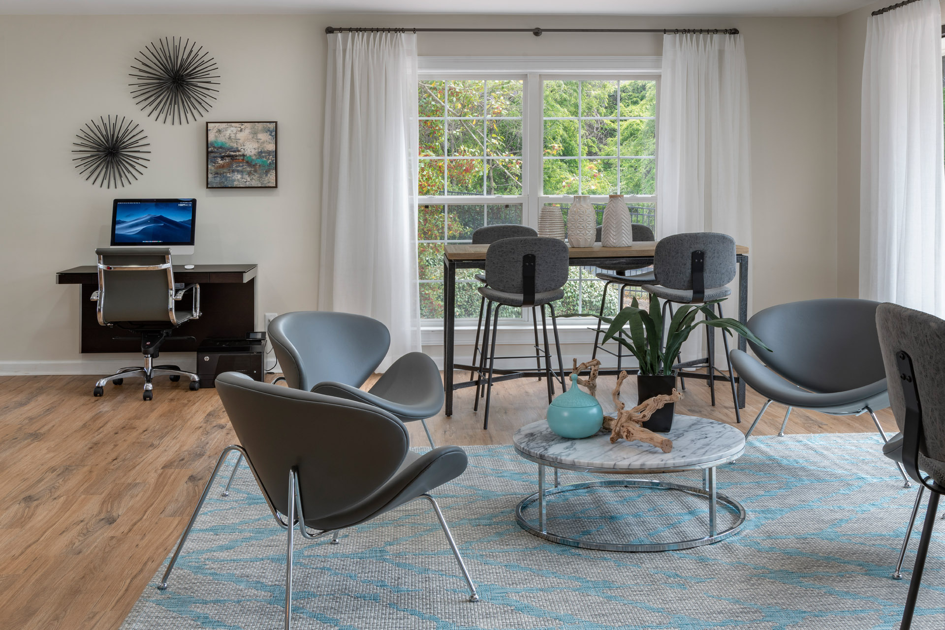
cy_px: 315
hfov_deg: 58.7
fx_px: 840
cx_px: 472
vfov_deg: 41.1
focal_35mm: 32
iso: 80
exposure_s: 1/5
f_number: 16
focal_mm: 32
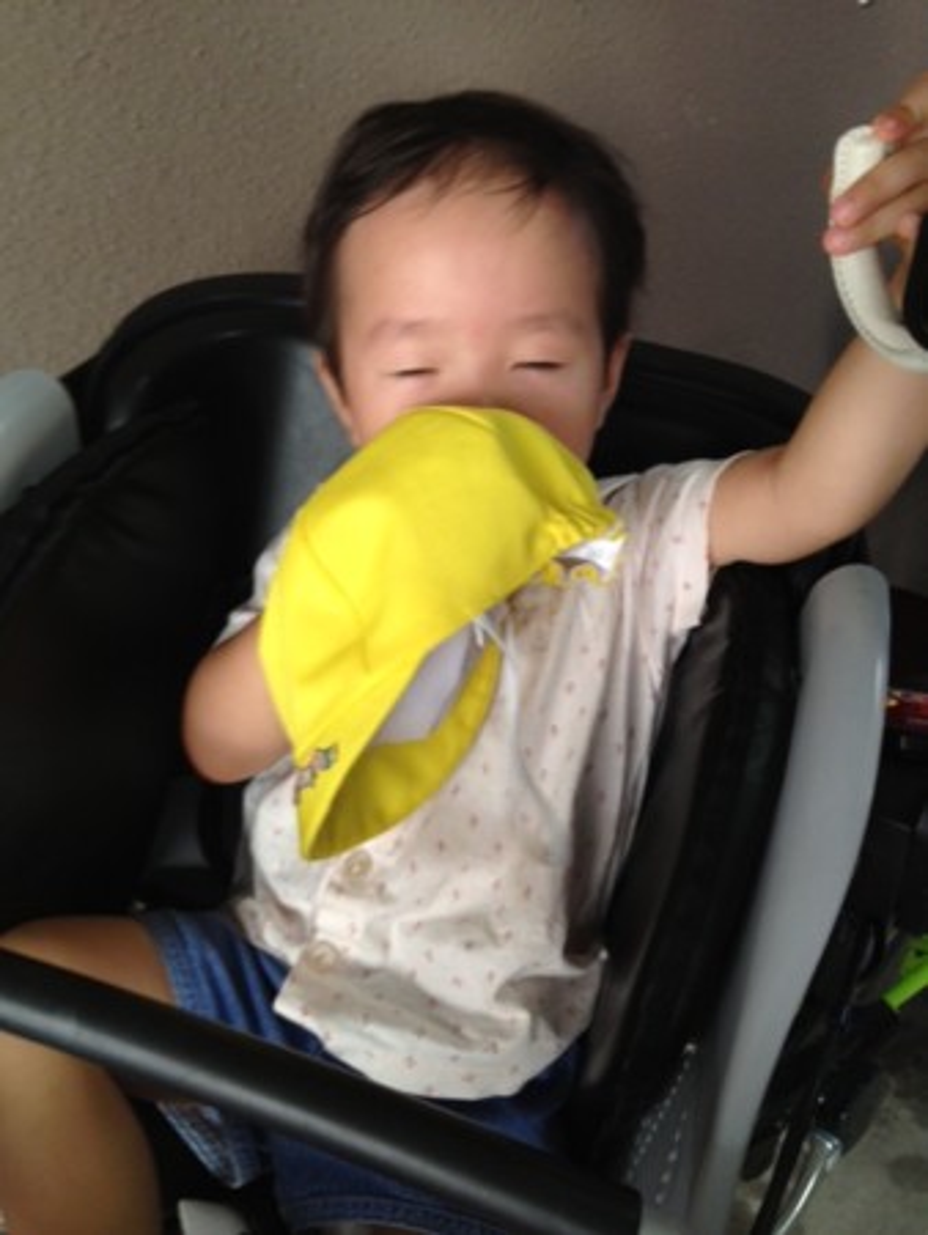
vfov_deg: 52.6
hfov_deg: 40.7
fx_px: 1250
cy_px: 618
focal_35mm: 35
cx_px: 464
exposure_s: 1/20
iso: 80
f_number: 2.4
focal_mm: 4.28
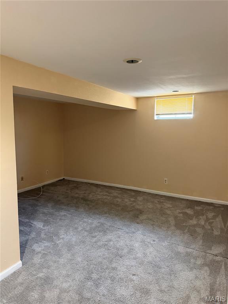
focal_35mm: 24
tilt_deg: -6.8
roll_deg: -1.0
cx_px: 114
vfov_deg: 71.6
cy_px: 152
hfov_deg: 56.8
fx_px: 211
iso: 640
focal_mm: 6.76
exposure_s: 1/40
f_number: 1.78
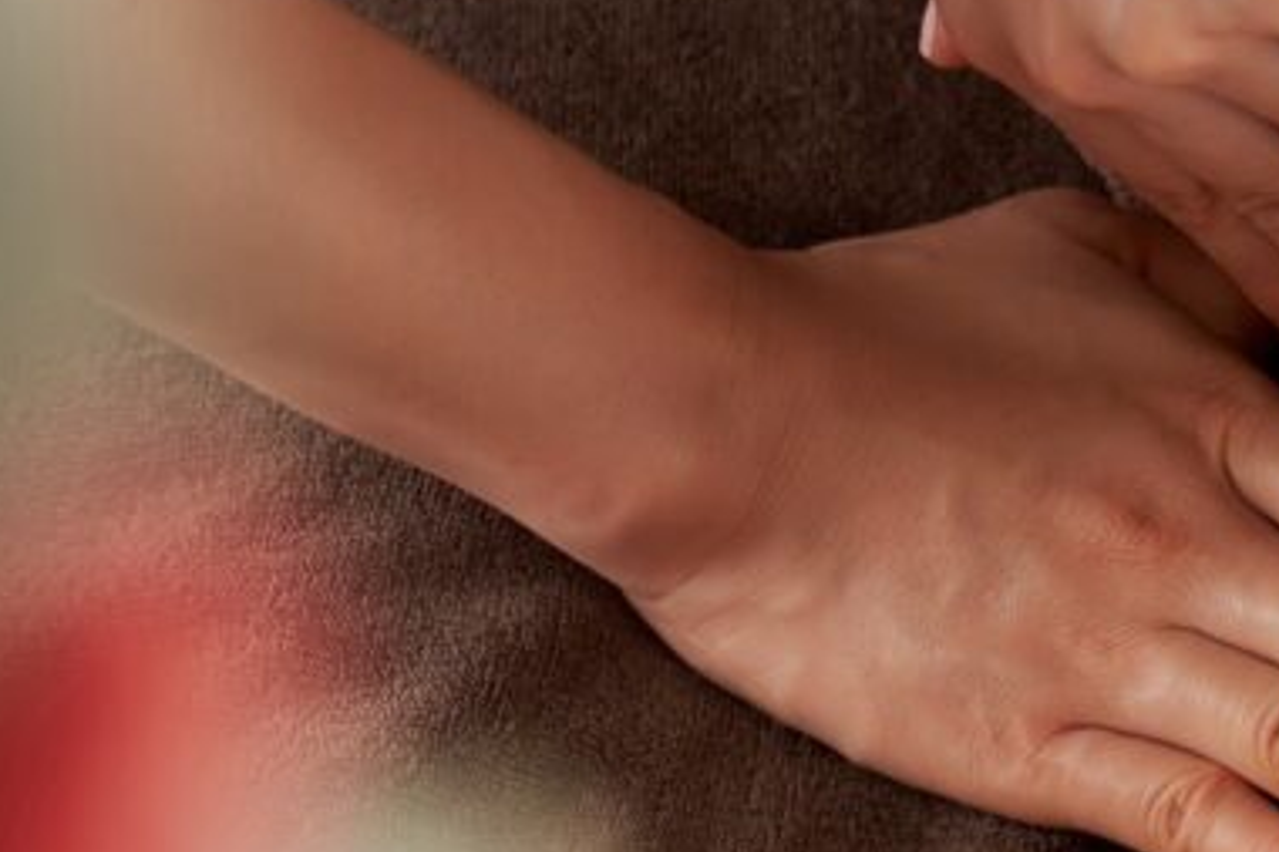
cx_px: 730
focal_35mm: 194
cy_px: 453
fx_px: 6889
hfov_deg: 10.6
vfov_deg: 7.1
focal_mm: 72
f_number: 4
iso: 640
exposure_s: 1/100
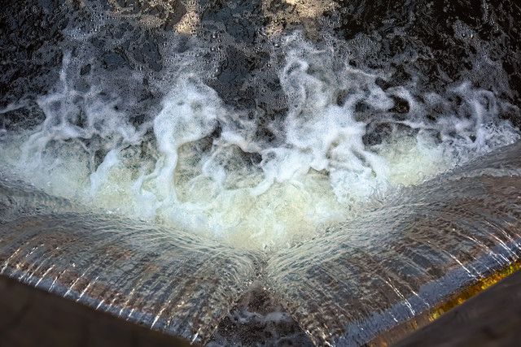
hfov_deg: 47.4
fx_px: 593
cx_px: 260
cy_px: 174
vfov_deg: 32.6
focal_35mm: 41
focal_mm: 27
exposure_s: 1/300
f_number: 5.6
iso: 200
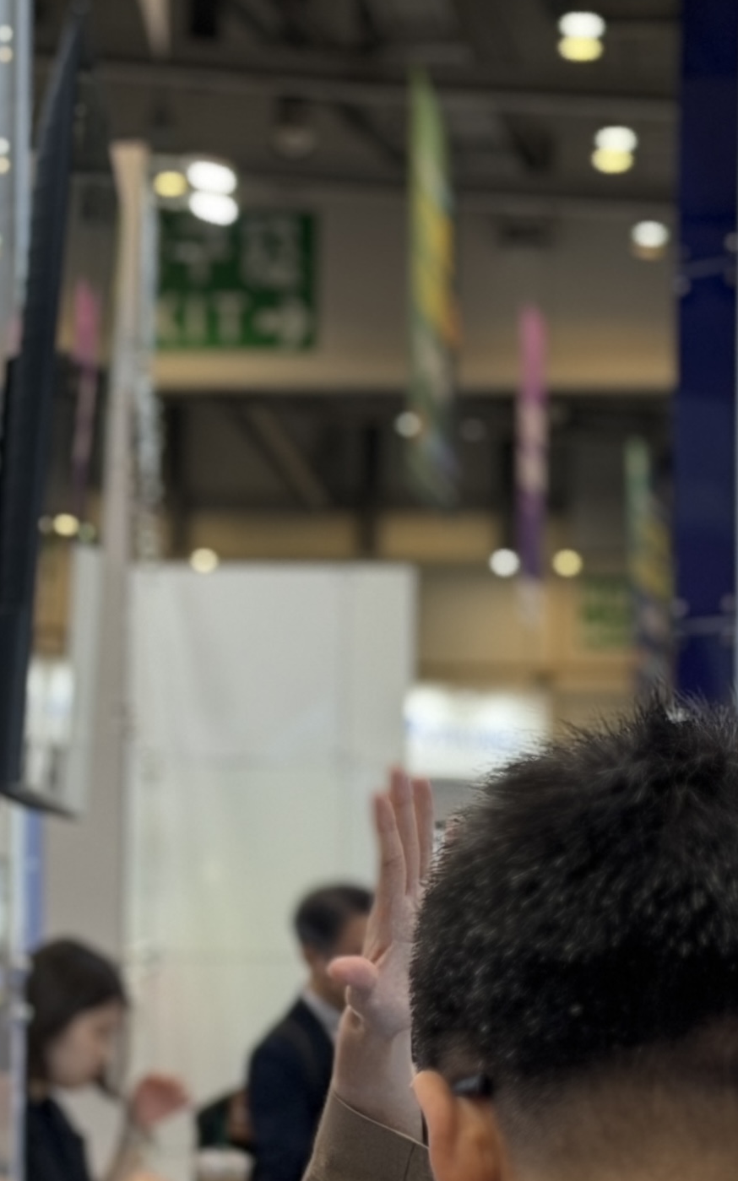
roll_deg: -0.8
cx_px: -62
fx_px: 4700
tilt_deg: +1.7
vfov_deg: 14.3
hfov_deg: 8.9
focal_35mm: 146
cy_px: 781
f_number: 1.78
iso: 100
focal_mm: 6.76
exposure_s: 1/200
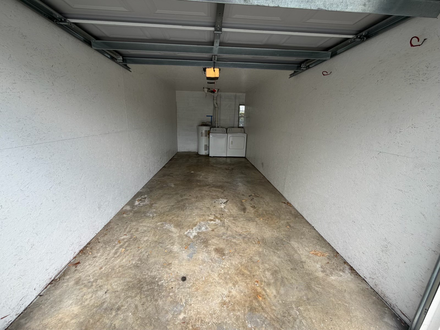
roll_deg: -1.6
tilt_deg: -14.1
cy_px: 165
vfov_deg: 85.7
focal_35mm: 14
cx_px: 220
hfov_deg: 102.1
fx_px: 178
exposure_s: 1/215
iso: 40
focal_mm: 2.22
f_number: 2.2
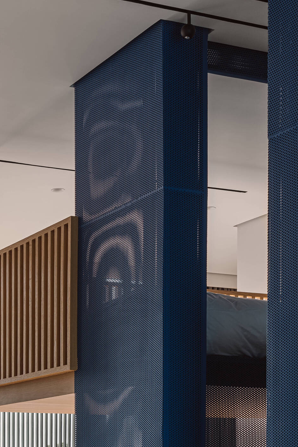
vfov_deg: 24.9
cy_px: 405
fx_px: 981
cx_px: 12
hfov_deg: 17.0
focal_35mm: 79
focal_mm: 37
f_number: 10
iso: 100
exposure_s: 1/25
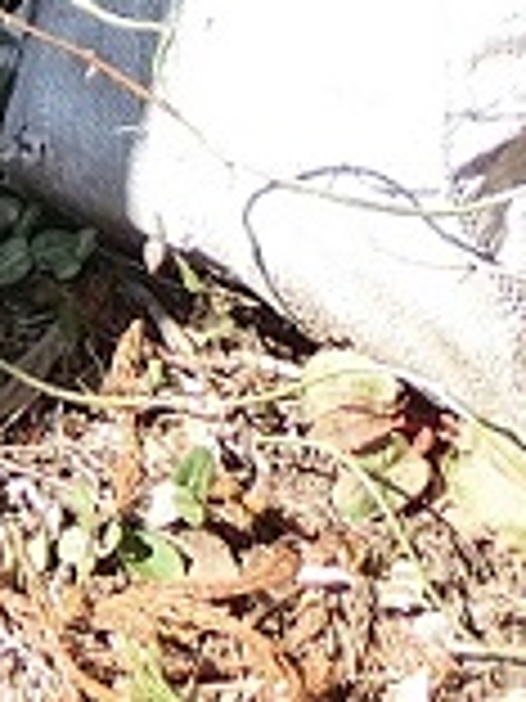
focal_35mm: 230
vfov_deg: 7.6
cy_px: -1336
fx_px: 4660
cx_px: -373
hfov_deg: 6.3
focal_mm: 6.9
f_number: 4.1
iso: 80
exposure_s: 1/160
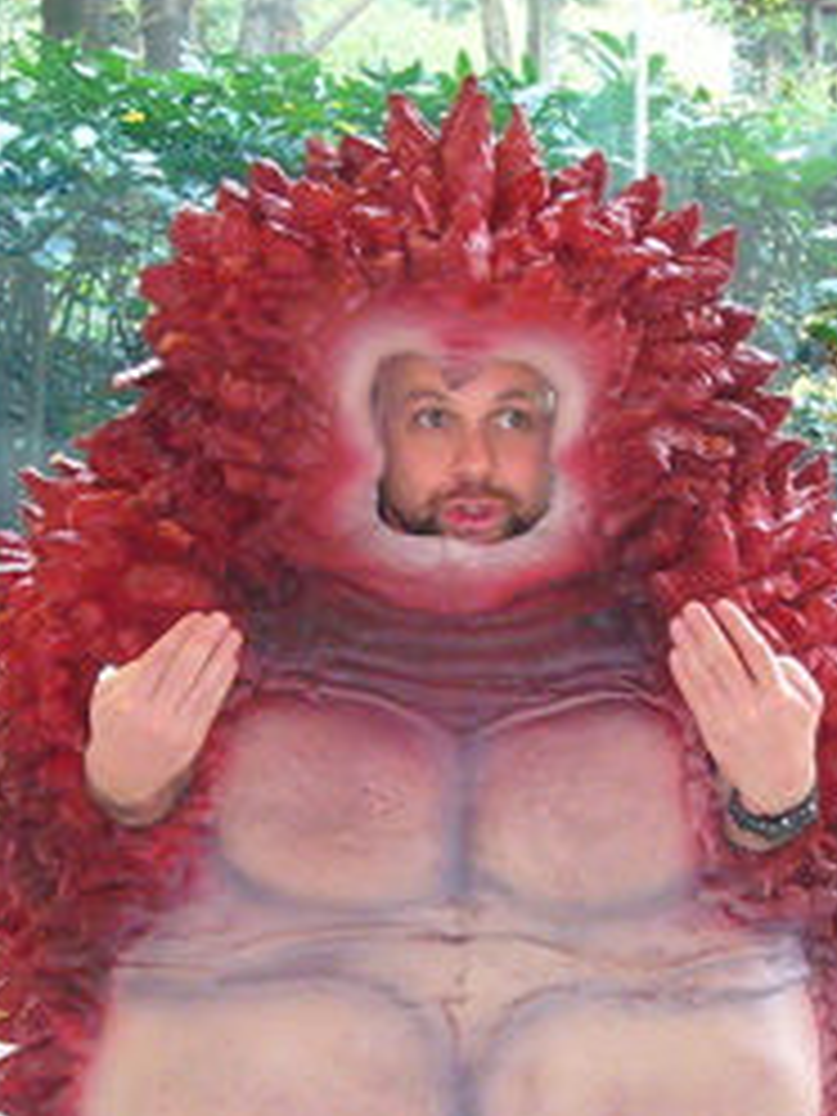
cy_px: 824
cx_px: 468
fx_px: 3482
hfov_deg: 13.7
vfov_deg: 18.1
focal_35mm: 108
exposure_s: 1/30
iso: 250
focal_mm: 8.1
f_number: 3.6
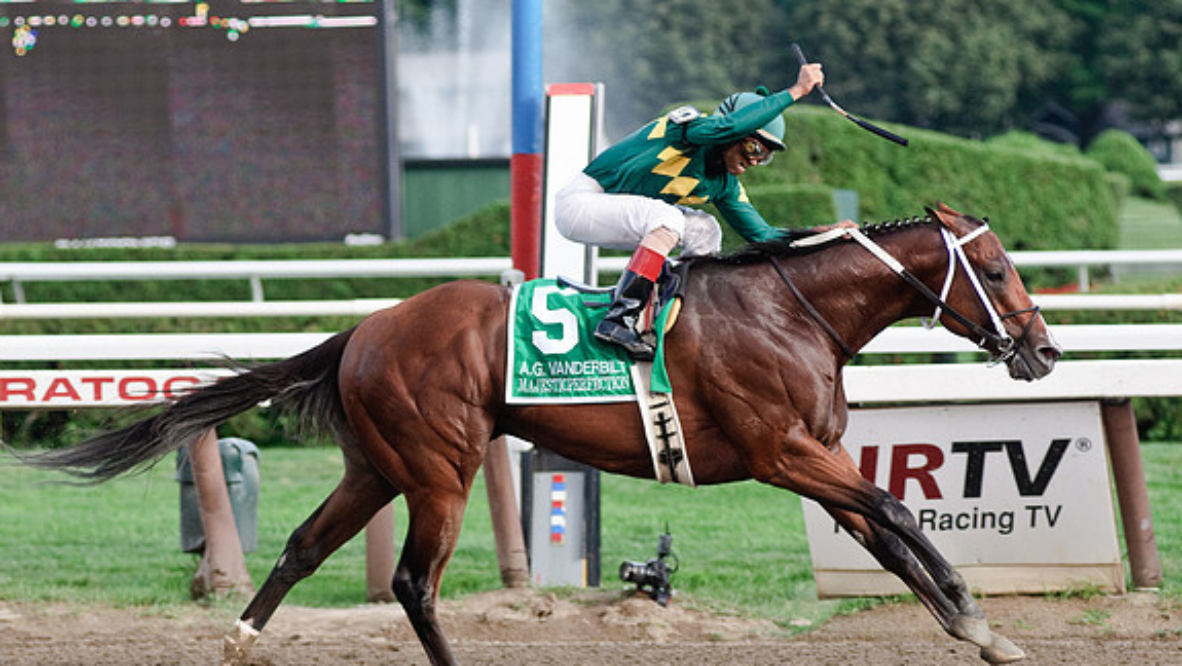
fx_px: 6695
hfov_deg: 10.1
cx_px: 590
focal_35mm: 214
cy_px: 383
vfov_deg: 5.7
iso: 560
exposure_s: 1/1600
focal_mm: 135
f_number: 4
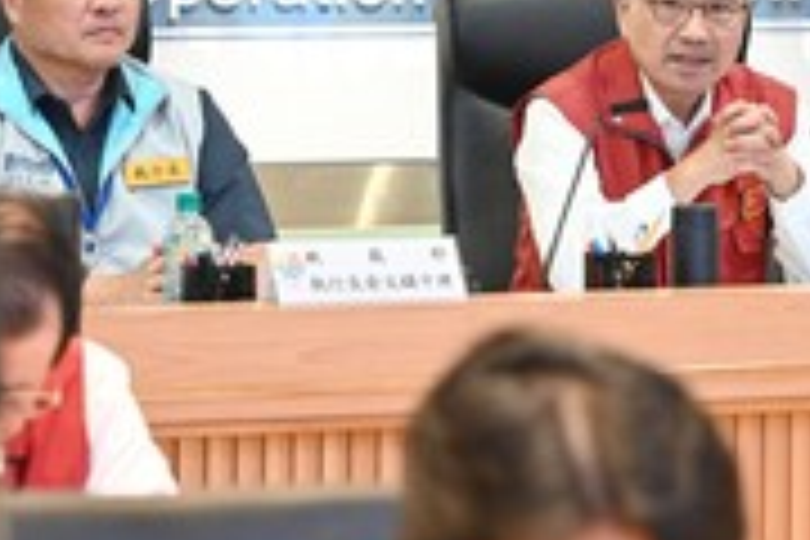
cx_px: 585
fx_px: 5242
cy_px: 47
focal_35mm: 233
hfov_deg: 8.8
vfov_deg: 5.9
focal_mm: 105
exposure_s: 1/125
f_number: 4
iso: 2200
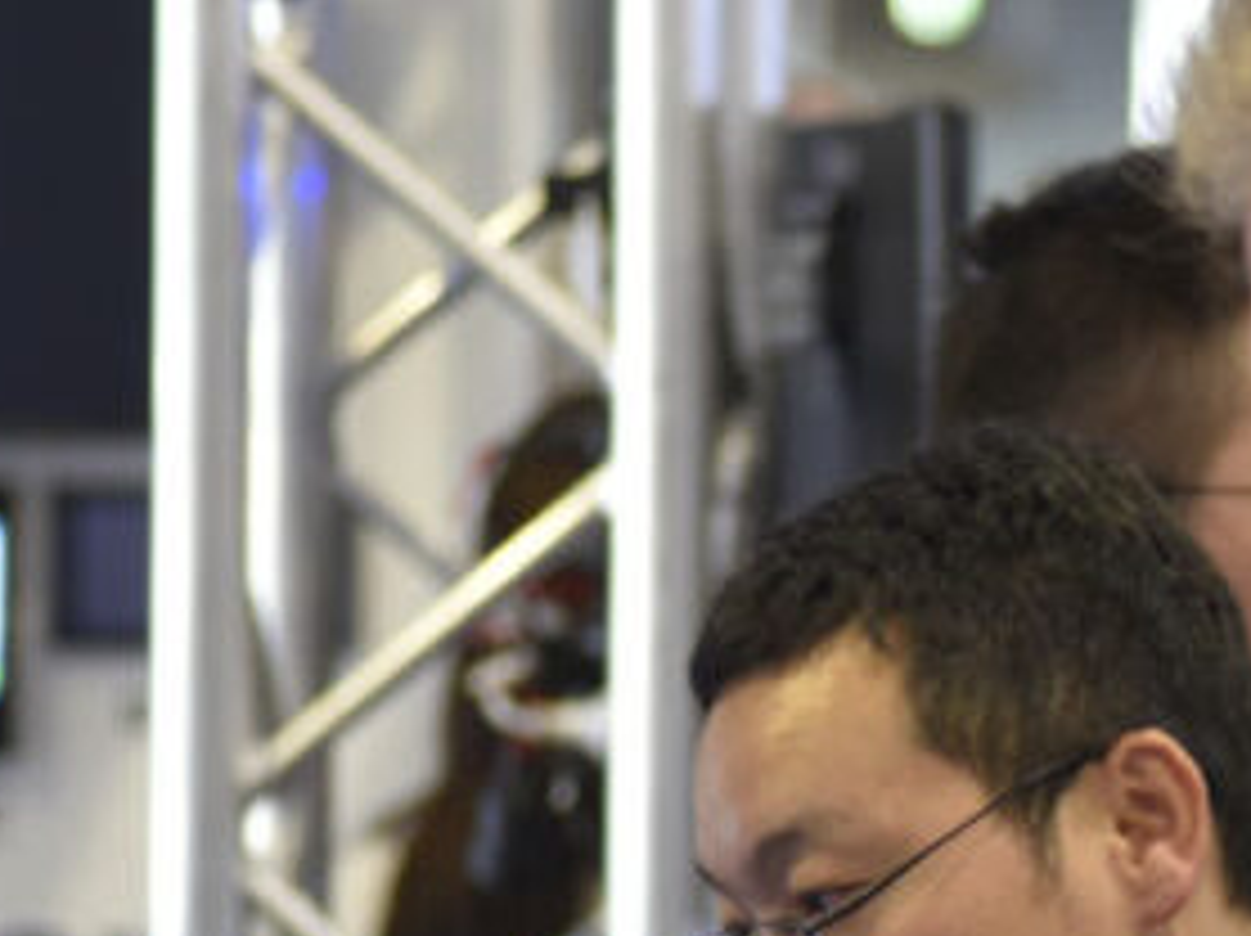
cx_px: 1408
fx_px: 12818
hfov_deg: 5.6
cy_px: 958
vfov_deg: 4.2
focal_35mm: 355
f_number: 2.8
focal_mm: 100
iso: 2000
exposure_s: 1/125
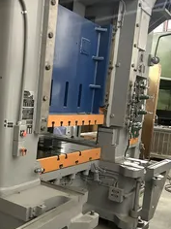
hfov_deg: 32.1
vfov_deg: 42.8
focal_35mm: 44
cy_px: 130
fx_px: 290
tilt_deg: -6.2
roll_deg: -3.7
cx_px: 36
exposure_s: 1/30
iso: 800
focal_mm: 5.7
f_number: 1.5
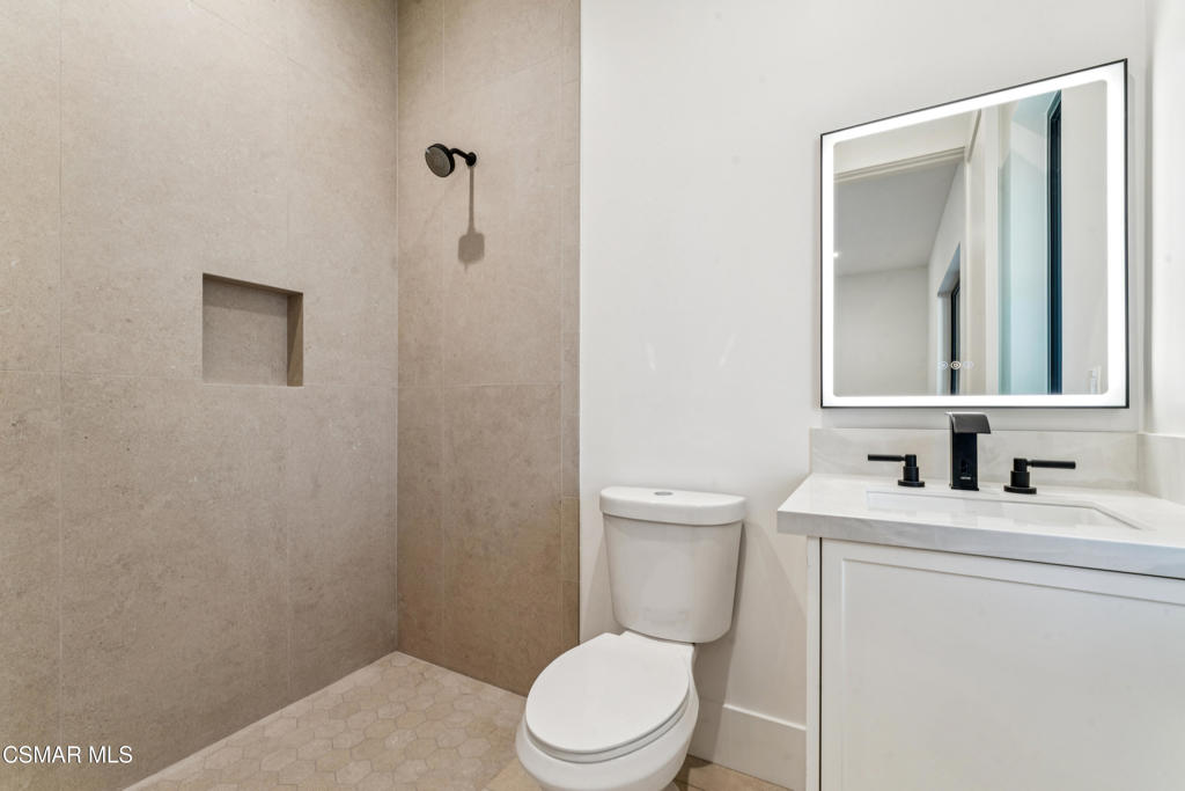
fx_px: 504
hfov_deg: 99.3
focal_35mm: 15
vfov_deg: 76.2
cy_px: 396
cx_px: 592
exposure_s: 1/1.25
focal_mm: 15.3
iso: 100
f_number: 13
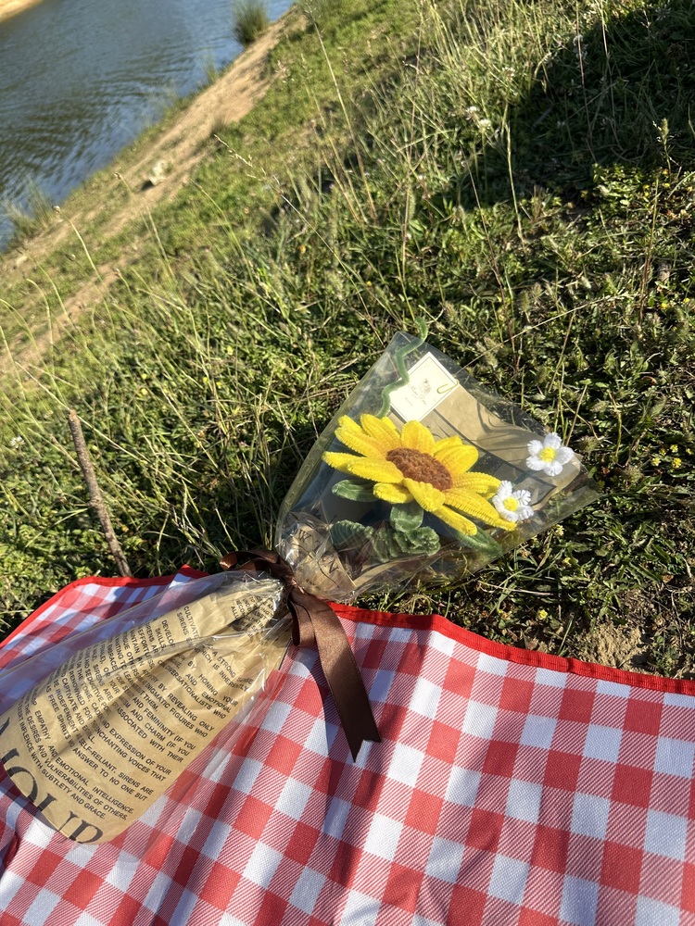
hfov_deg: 56.8
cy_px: 463
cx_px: 348
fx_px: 642
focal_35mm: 24
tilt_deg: -39.6
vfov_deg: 71.6
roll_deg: +25.8
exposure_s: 1/4545
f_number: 1.78
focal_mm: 6.86
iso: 80
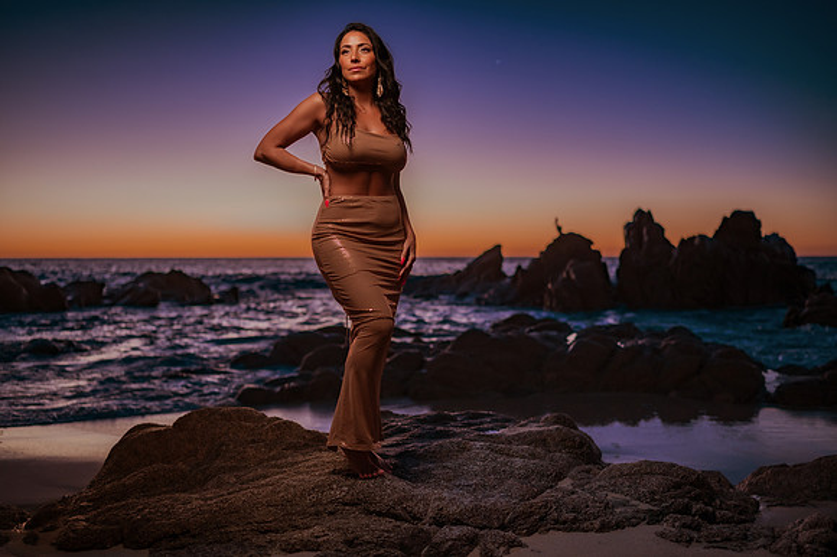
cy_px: 279
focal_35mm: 36
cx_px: 414
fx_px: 830
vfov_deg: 37.1
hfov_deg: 53.5
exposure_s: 1/200
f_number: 1.8
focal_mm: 35
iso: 800
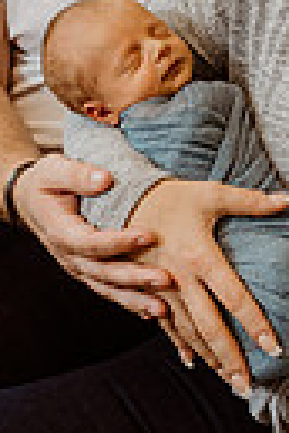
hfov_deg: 7.8
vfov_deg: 11.7
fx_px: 2107
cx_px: 158
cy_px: 81
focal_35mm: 175
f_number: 3.2
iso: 1000
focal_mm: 50
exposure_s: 1/160
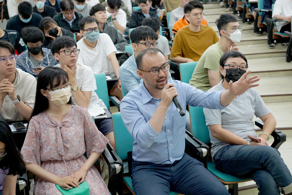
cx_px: 146
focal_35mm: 52
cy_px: 98
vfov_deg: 26.0
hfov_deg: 38.2
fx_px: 422
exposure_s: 1/100
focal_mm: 52
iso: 2500
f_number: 4.5
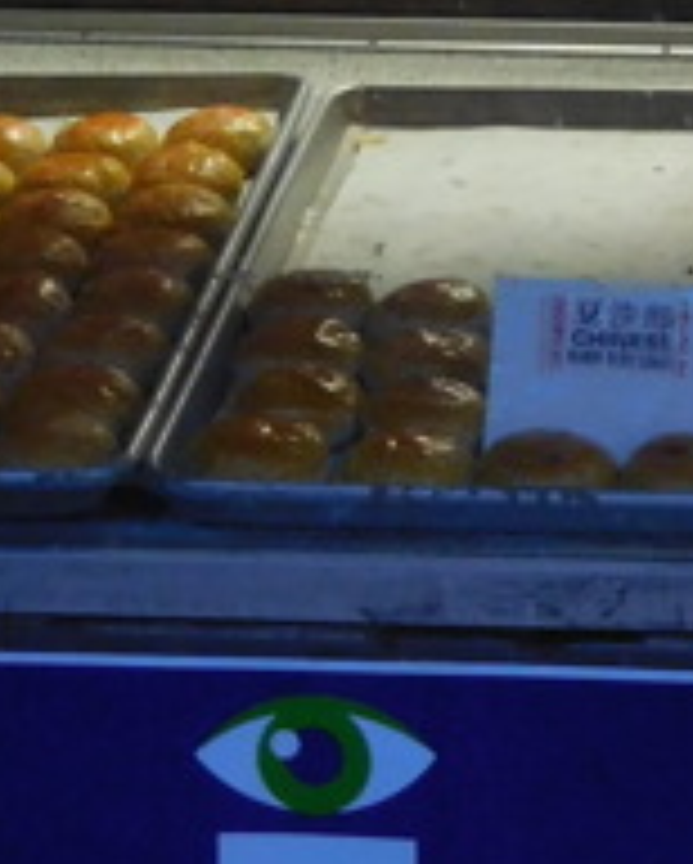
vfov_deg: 12.0
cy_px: -873
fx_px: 3635
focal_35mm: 142
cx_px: 670
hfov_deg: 10.8
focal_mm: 6.2
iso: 320
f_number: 3.8
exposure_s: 1/30
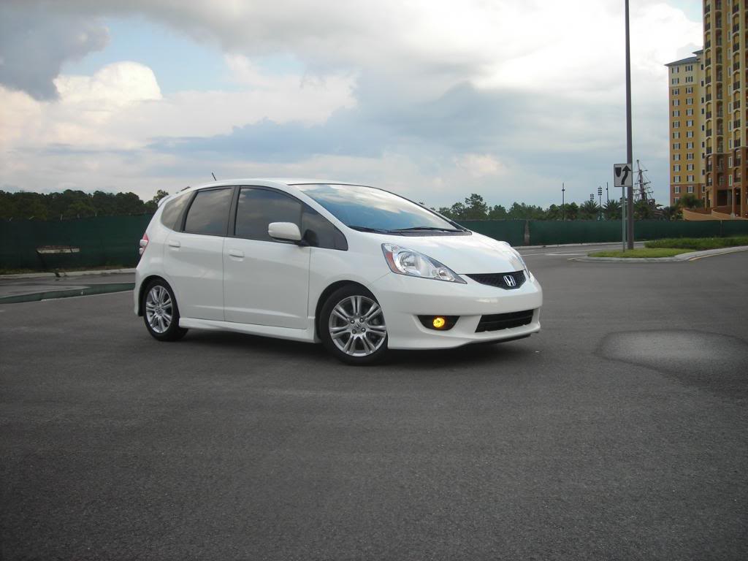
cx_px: 374
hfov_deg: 49.0
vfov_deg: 37.7
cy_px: 280
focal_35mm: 38
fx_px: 821
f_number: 3.2
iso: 50
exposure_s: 1/248
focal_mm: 6.3
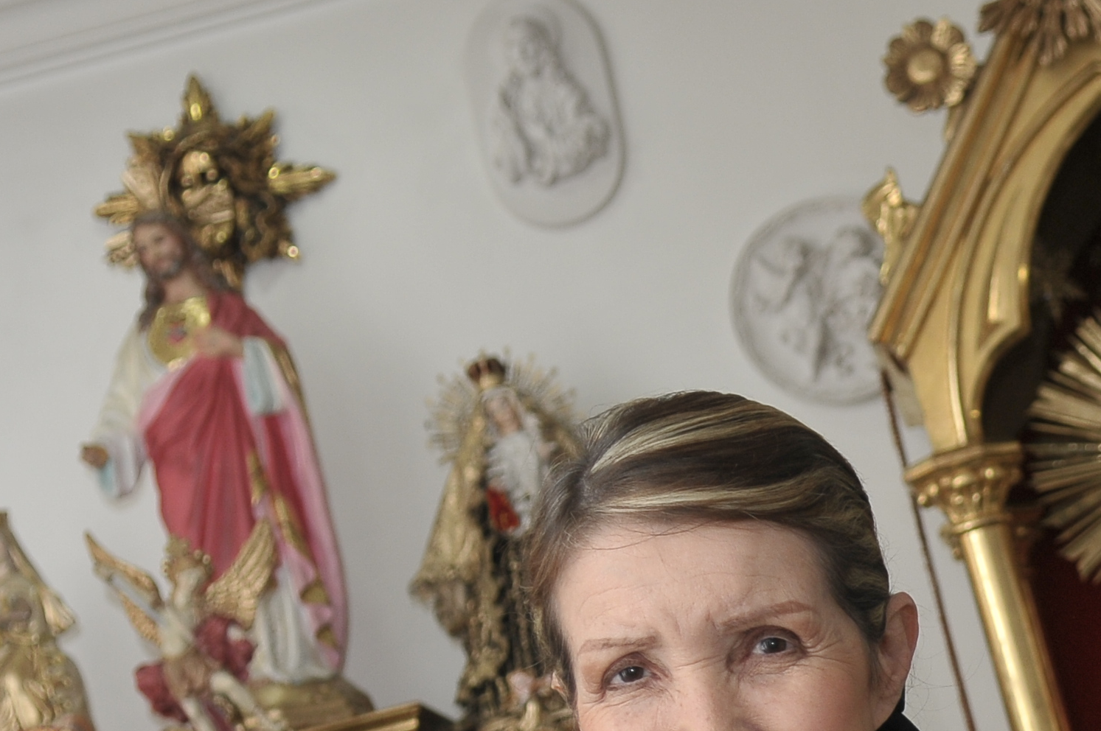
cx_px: 1159
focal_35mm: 112
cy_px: 941
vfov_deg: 11.9
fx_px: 3422
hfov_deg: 17.7
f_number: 3.2
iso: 200
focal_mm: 26
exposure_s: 1/100
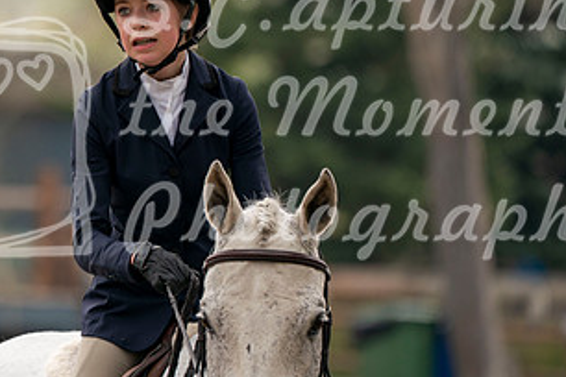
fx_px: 11917
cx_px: 89
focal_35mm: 758
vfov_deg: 1.8
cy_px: 116
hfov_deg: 2.7
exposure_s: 1/500
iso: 200
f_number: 5.6
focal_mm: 400
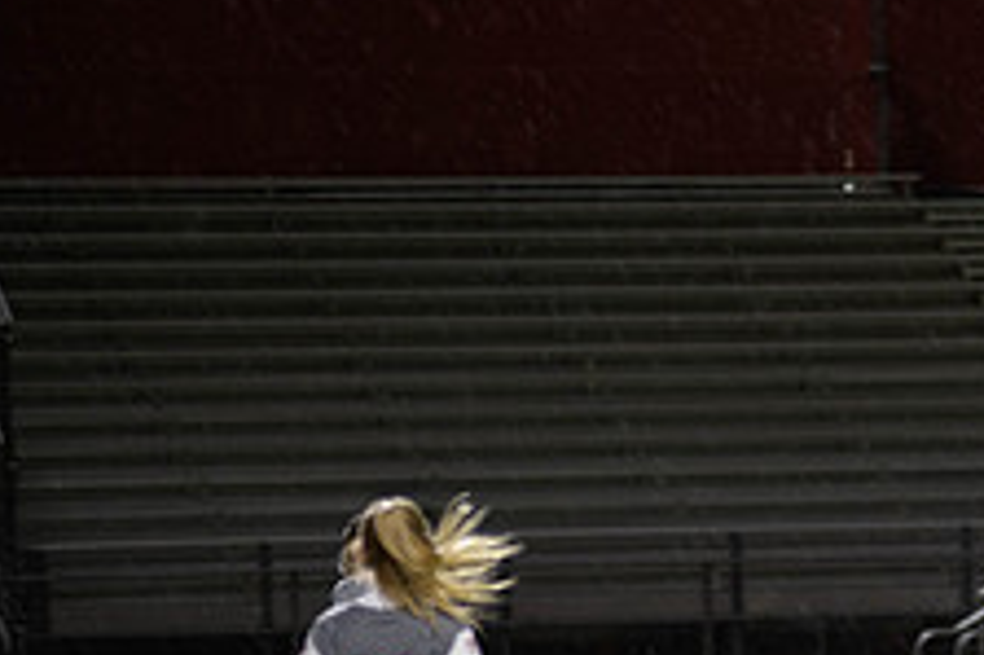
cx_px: 1265
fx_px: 9914
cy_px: 710
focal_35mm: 363
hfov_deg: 5.6
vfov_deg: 3.8
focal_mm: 140
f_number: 2.8
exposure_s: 1/200
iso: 1000
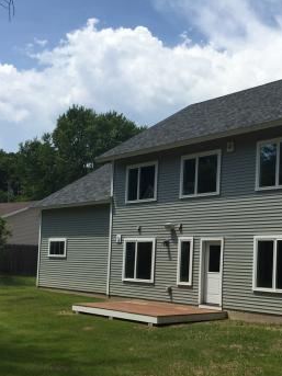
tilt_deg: +0.7
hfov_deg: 28.9
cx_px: 229
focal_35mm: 49
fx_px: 533
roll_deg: -2.6
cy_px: 236
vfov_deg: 38.7
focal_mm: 4.15
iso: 32
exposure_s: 1/2639
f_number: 2.2
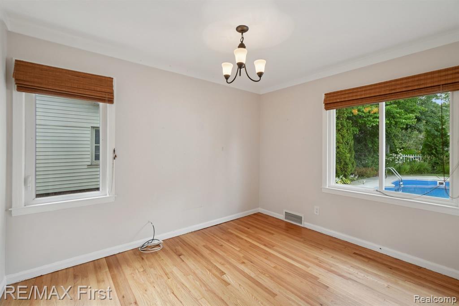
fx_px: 191
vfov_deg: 77.3
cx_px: 230
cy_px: 153
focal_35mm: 15
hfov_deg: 100.4
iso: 320
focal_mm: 10
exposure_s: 1/30
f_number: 8
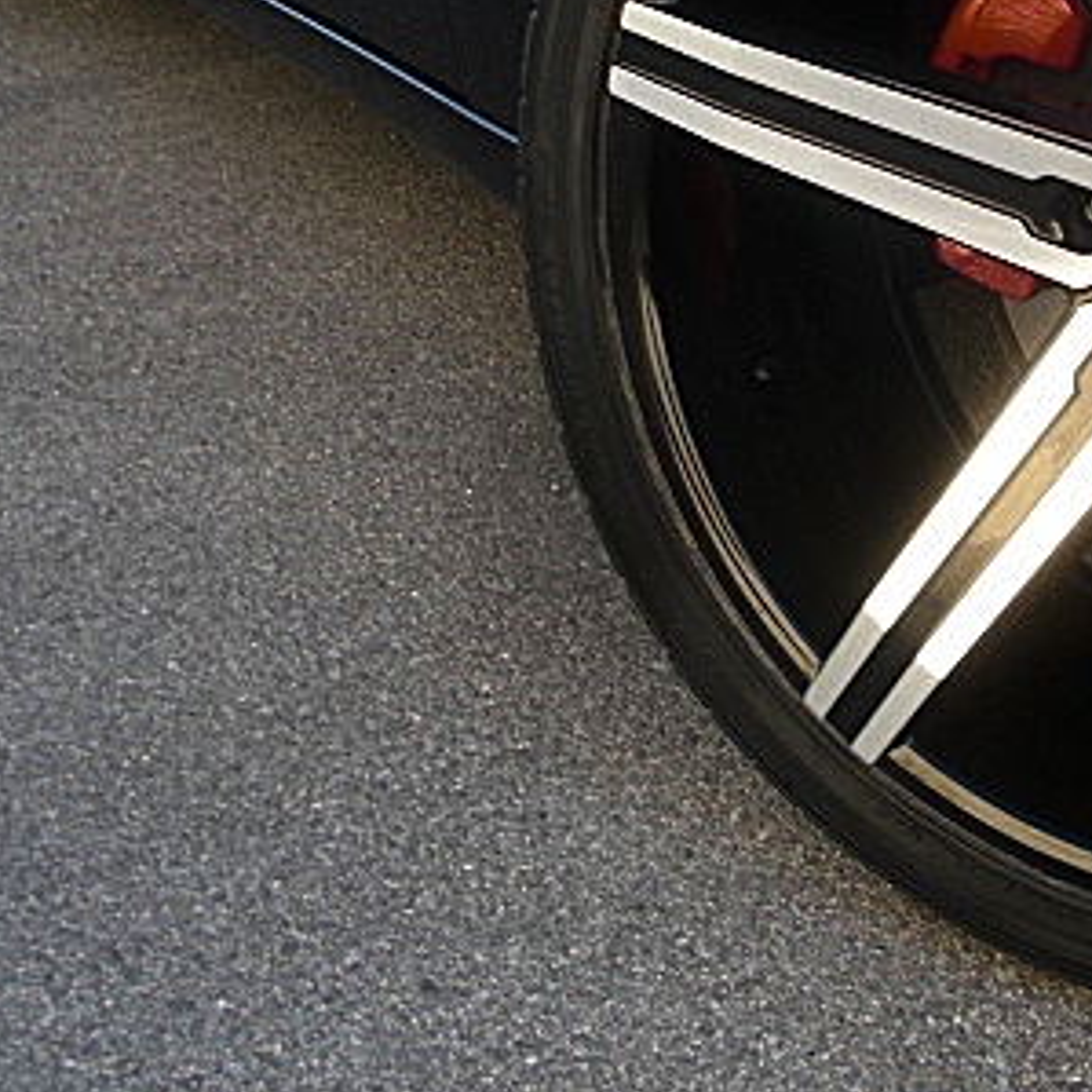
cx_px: 917
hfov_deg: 24.8
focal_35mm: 68
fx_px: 2427
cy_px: 307
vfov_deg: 25.1
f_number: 2.8
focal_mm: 6.3
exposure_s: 1/100
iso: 100
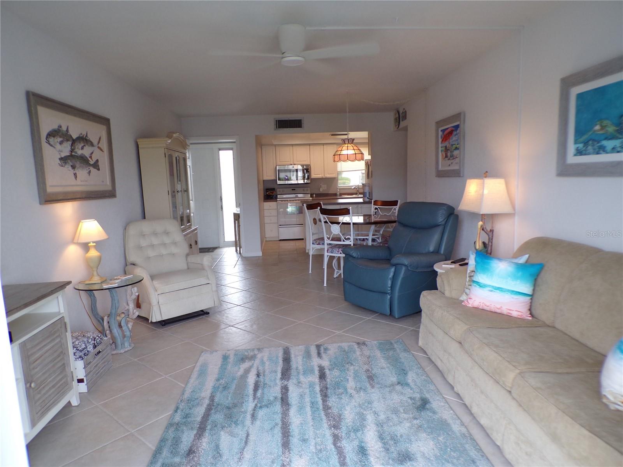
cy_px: 234
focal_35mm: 24
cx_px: 312
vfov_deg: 56.8
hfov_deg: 71.6
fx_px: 432
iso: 100
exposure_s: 1/42
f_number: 3
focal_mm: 4.3
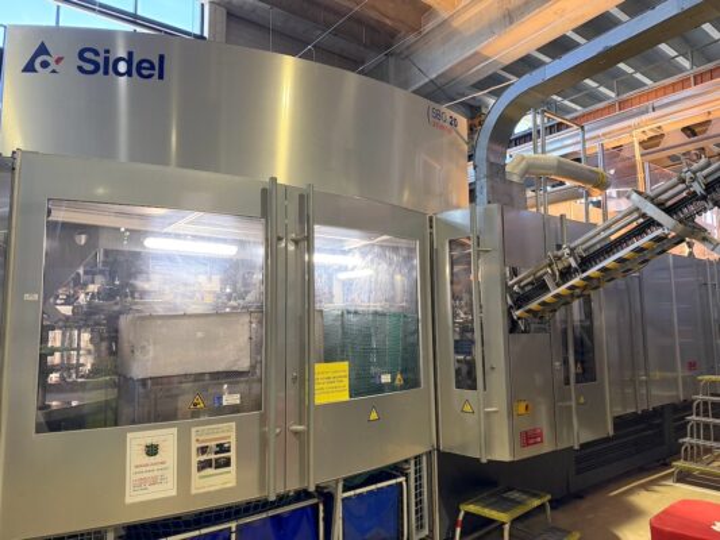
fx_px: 499
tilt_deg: +5.8
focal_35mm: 24
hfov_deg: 71.6
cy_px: 270
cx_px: 360
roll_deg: +0.6
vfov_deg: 56.8
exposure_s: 1/100
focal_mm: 6.76
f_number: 1.78
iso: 250
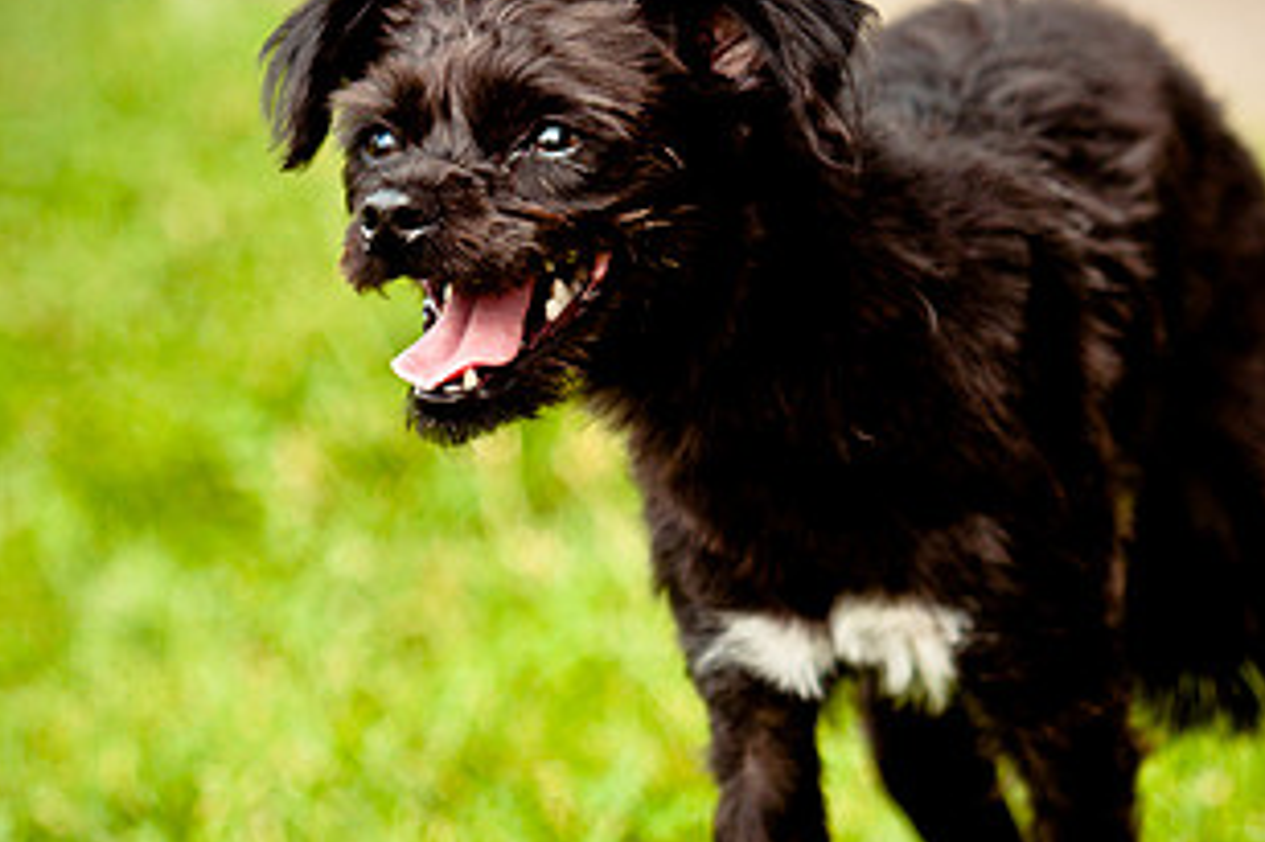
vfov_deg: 3.9
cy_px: 499
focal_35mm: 353
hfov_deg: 5.8
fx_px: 12395
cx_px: 727
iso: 200
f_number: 2.8
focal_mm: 125
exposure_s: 1/400
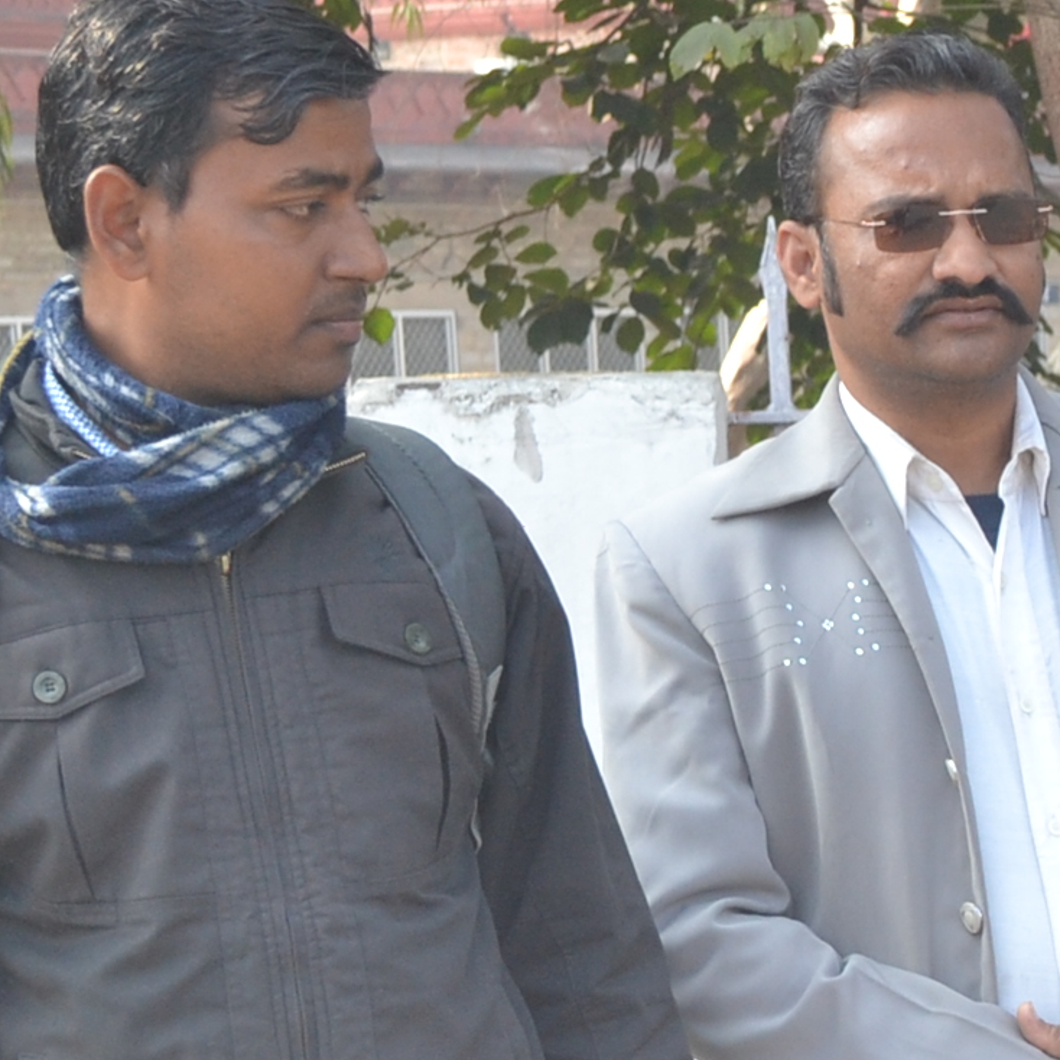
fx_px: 5405
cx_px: 1739
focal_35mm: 156
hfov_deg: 10.7
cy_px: 1180
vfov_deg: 11.0
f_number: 6.3
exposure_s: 1/160
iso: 400
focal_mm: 26
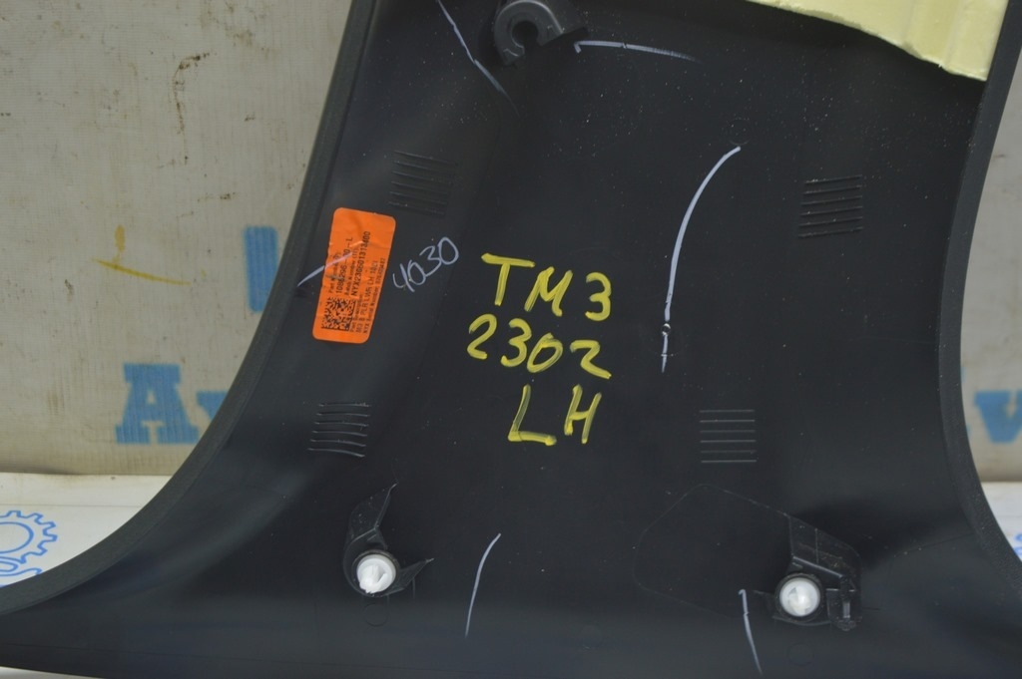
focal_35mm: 82
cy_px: 340
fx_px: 2340
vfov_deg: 16.5
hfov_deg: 24.6
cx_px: 511
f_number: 5.6
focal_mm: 55
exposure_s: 1/20
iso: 400
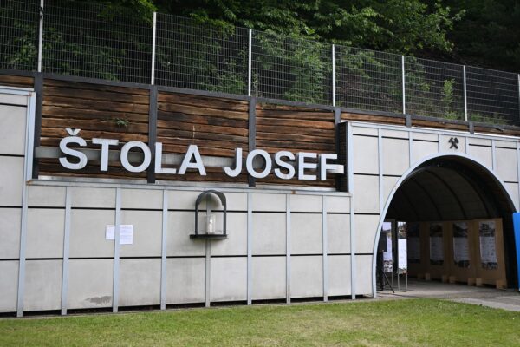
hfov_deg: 52.2
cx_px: 260
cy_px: 174
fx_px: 531
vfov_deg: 36.2
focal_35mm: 37
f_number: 4.2
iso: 250
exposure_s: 1/250
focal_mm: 24.5
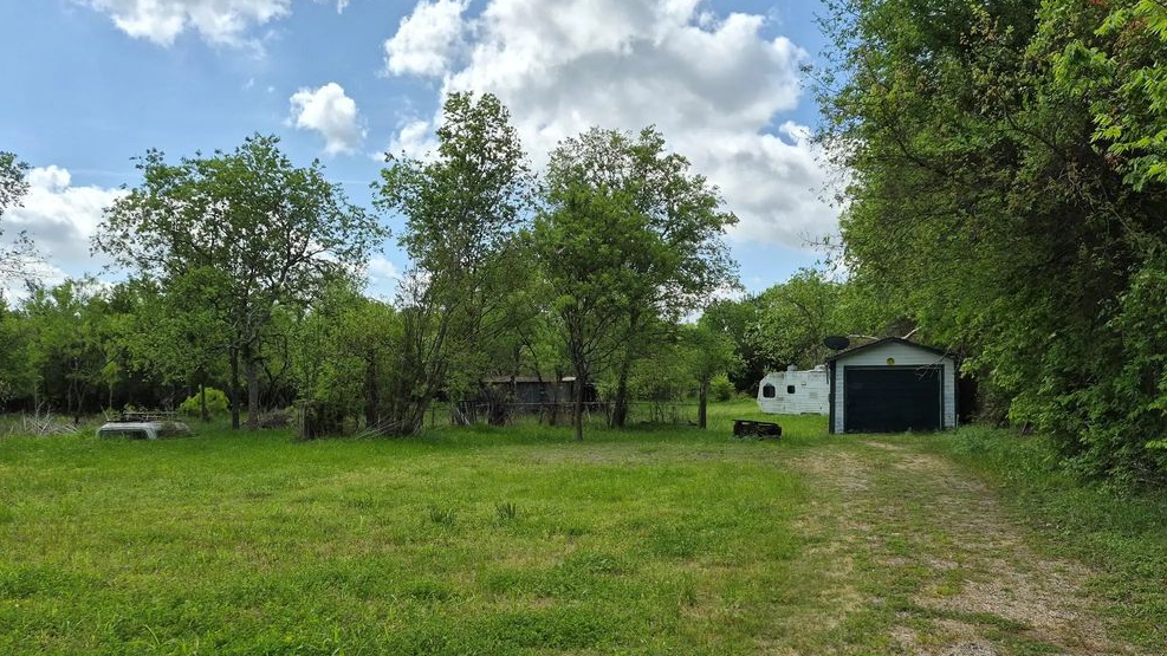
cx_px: 564
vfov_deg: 44.0
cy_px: 411
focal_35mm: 26
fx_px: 804
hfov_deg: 71.9
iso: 80
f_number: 1.8
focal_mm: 5.4
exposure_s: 1/7696
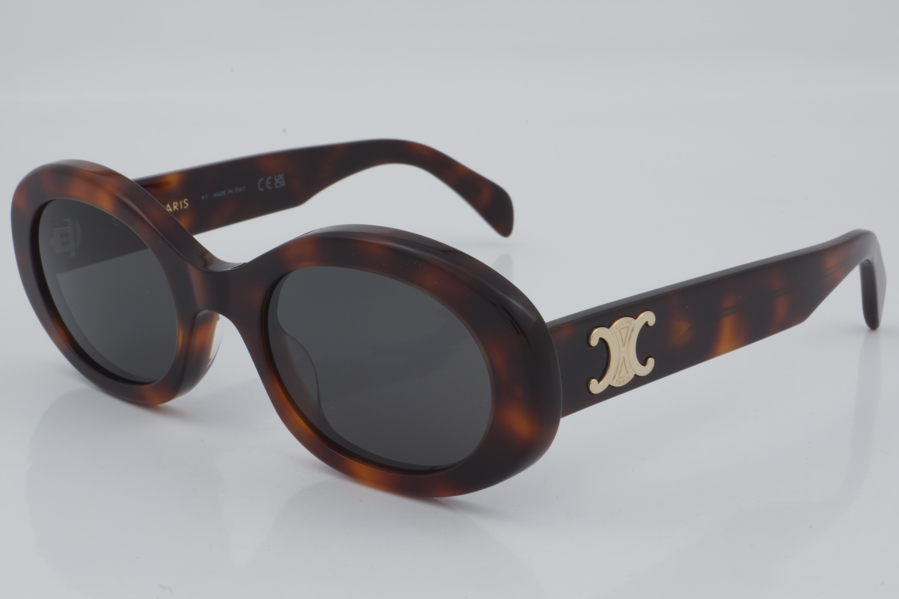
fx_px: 1873
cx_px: 450
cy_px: 300
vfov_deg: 18.2
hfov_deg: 27.0
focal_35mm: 75
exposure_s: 1/4
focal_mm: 50
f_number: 32
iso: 100
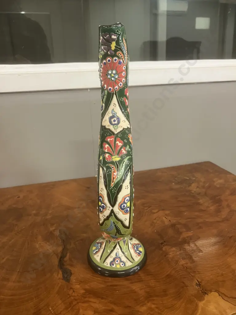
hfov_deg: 49.7
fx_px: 255
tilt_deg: -16.4
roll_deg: +2.0
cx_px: 118
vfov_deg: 63.4
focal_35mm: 28
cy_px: 158
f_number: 1.8
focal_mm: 3.99
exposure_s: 1/33
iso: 320
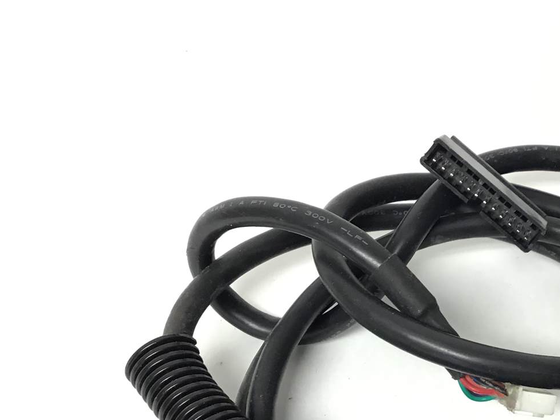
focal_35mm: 56
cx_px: 431
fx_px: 906
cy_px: 341
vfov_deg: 25.6
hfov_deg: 33.6
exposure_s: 1/30
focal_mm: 3.3
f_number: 2.4
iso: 80
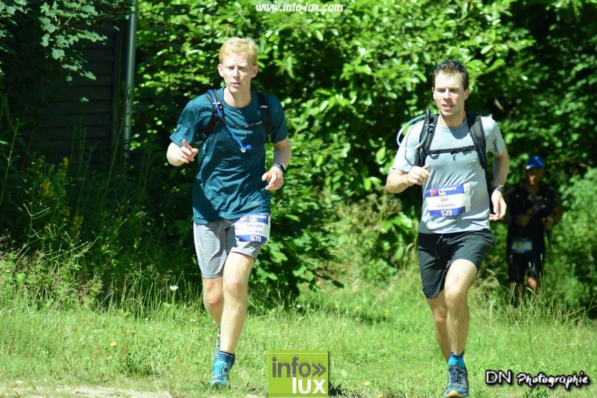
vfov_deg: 5.6
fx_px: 4104
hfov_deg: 8.3
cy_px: 199
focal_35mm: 248
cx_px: 298
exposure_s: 1/1250
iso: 400
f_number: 4.5
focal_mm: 165
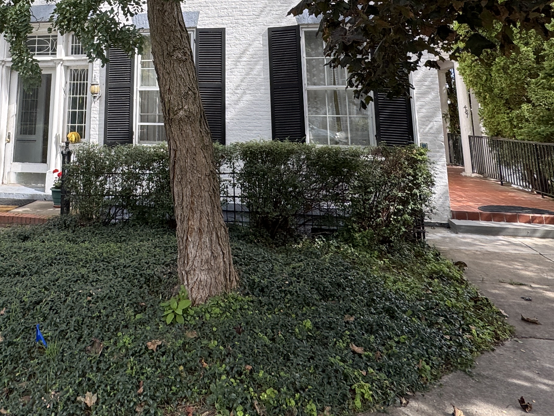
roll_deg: -2.2
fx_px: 496
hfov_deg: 56.7
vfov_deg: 40.7
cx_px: 170
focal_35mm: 31
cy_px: 16
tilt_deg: +11.5
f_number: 2.2
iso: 40
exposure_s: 1/370
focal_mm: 2.22
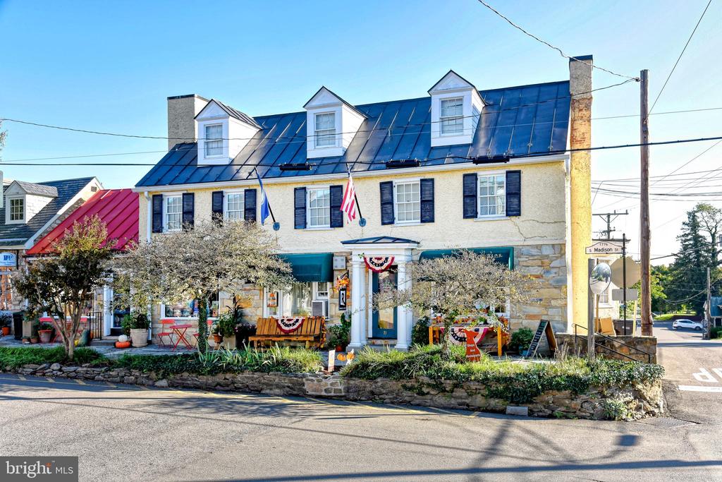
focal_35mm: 32
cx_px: 361
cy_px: 241
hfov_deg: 58.7
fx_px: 642
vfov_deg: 41.1
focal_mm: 32
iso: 320
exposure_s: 1/250
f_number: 7.1
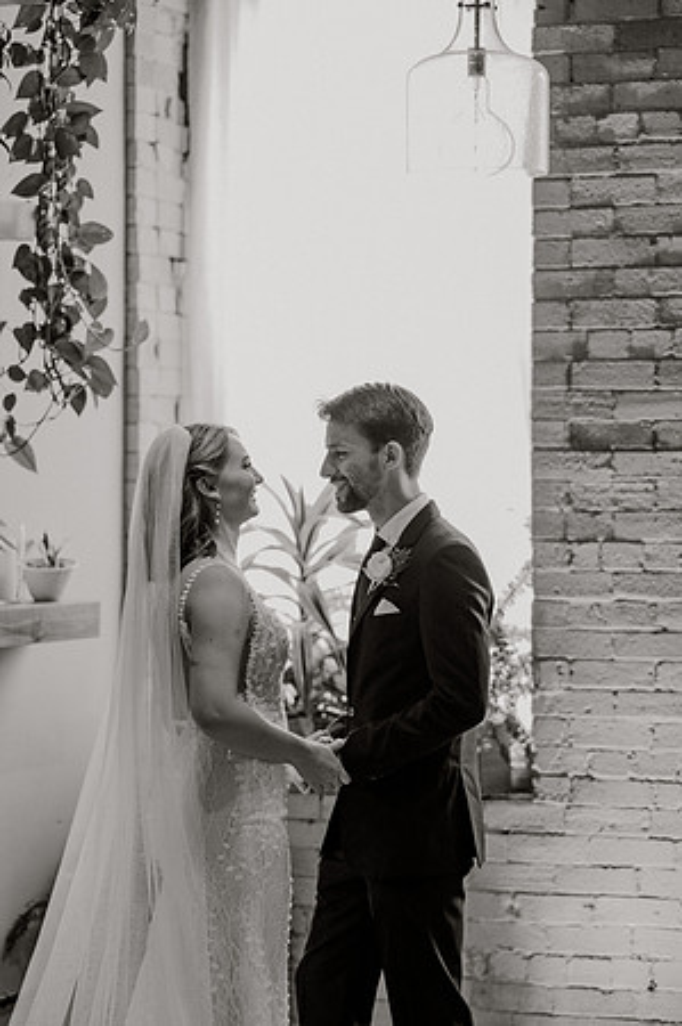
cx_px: 341
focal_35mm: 105
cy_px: 513
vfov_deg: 19.5
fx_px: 2990
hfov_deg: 13.0
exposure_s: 1/640
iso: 2500
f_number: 2.2
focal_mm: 105
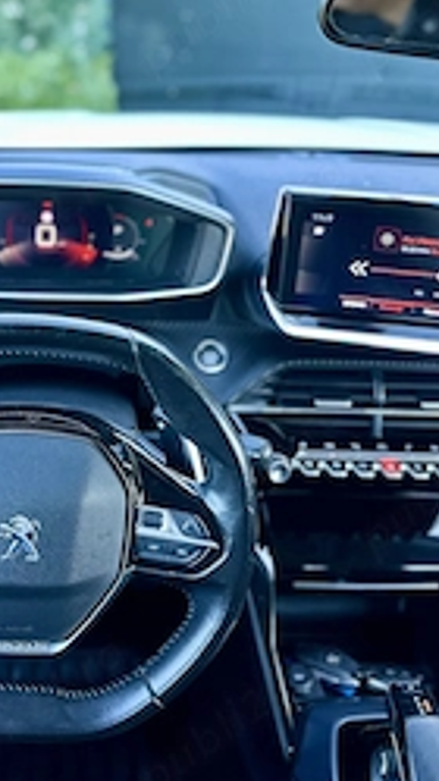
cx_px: 132
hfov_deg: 28.1
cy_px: 289
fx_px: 869
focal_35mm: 42
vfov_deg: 47.9
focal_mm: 6.86
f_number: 1.78
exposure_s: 1/60
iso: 250
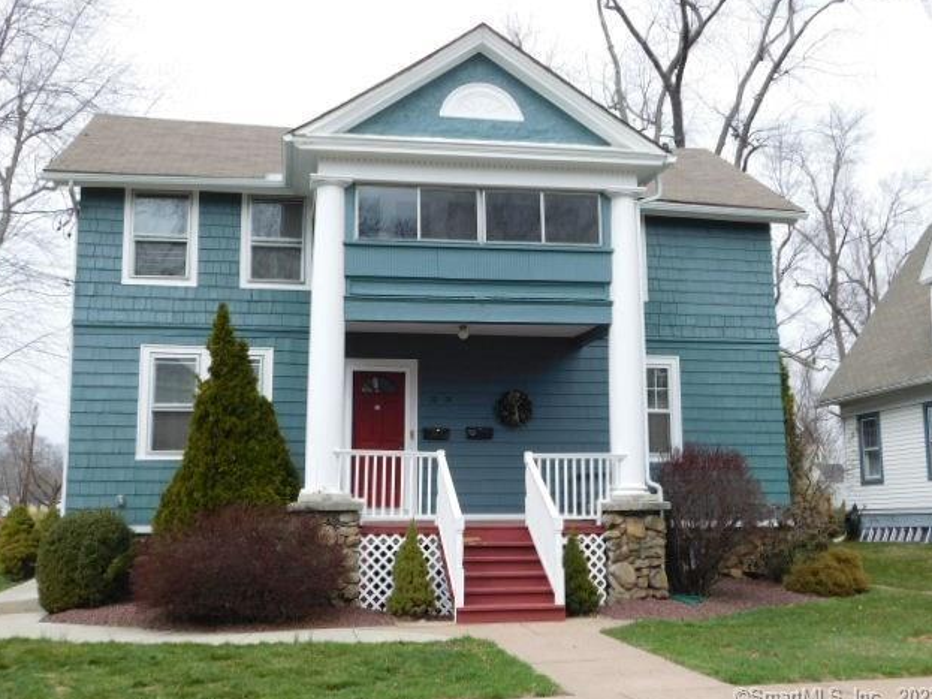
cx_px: 470
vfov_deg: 38.7
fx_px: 996
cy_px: 350
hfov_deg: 50.1
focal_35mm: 37
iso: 125
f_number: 3.5
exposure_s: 1/800
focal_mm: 6.3
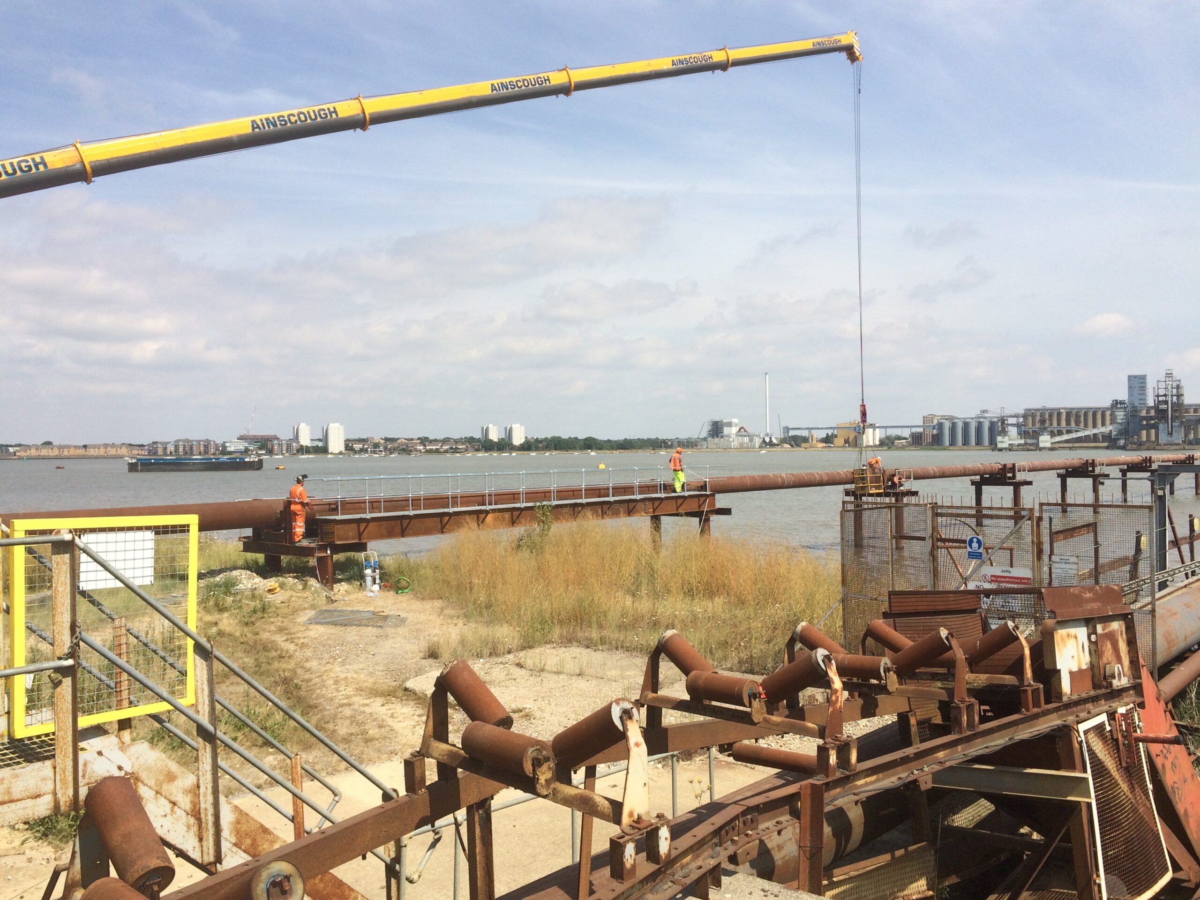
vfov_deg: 48.2
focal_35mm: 29
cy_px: 450
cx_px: 600
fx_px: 1005
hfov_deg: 61.7
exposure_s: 1/2933
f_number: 2.2
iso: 32
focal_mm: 4.15
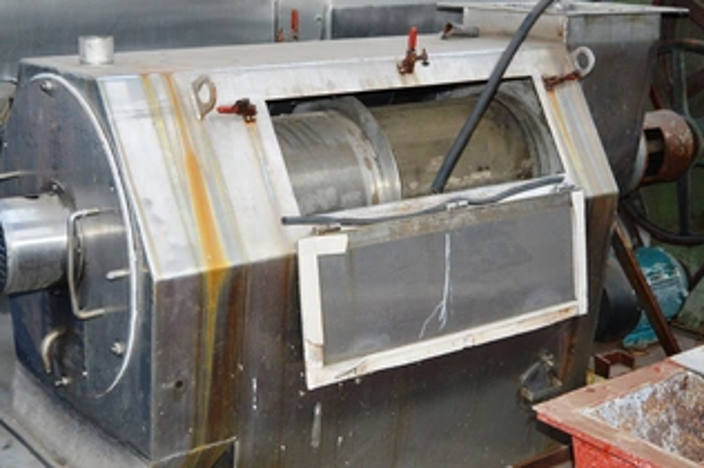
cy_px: 234
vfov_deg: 23.7
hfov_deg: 35.1
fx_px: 1113
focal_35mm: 57
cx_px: 381
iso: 720
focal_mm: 30
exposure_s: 1/60
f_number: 4.2
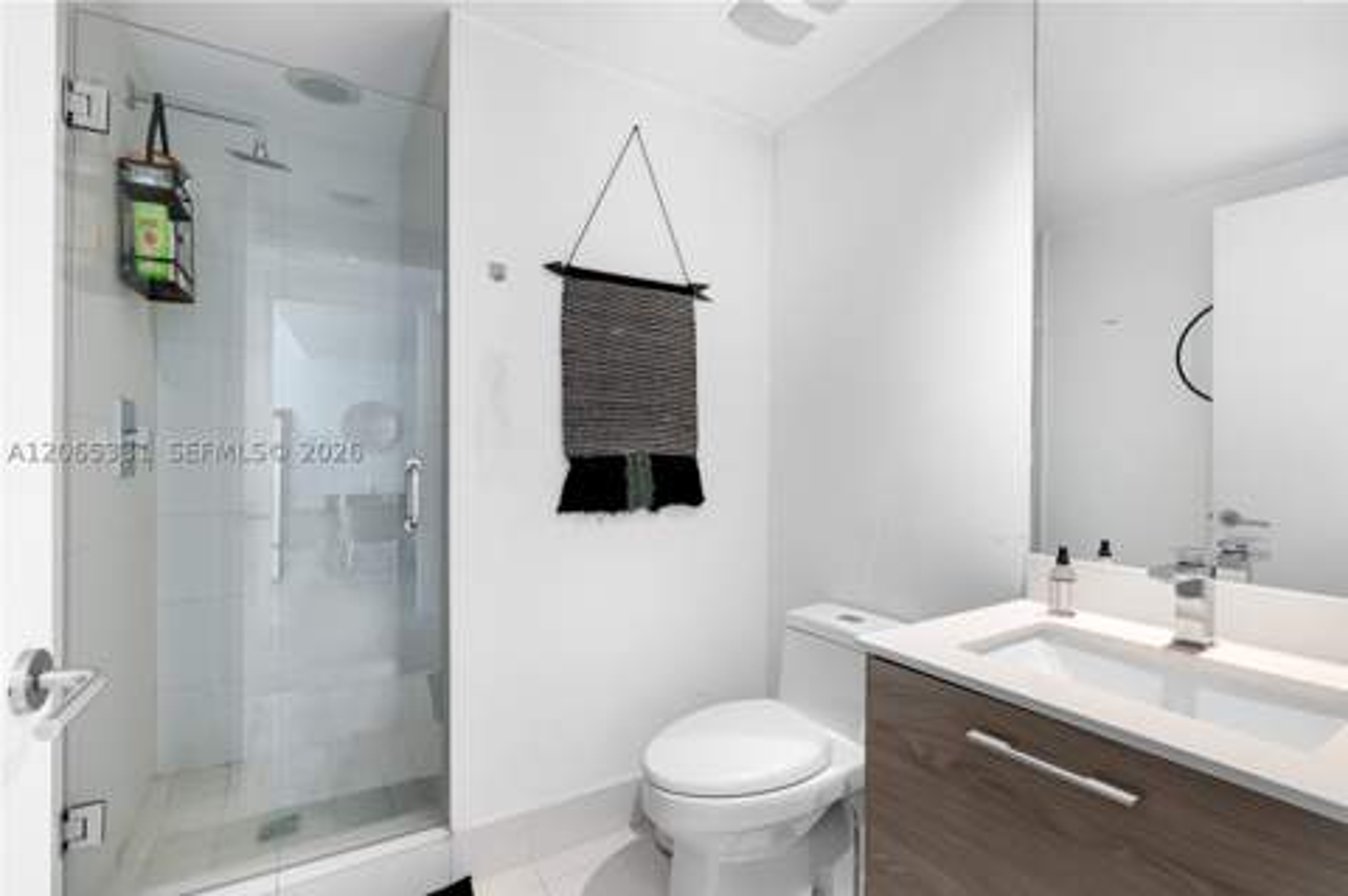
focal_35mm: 16
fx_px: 598
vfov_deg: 73.6
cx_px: 674
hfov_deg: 96.8
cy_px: 448
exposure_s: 2
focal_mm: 16
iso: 400
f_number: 9
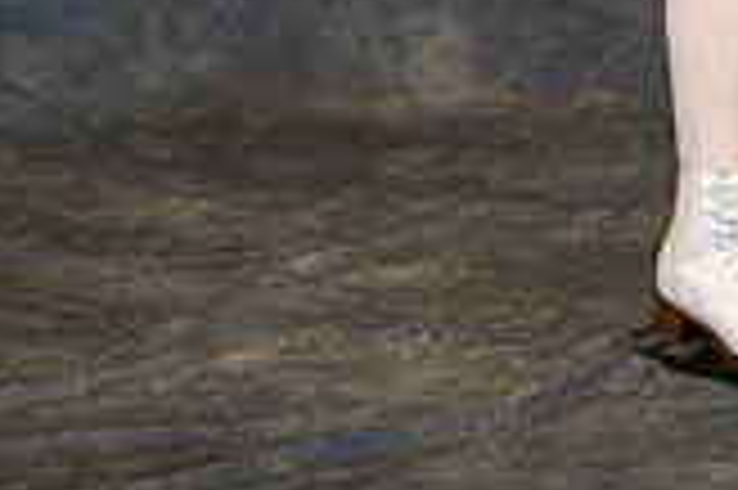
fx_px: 4772
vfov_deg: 5.8
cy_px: -463
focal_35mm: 233
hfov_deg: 8.8
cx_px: 666
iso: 640
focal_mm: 85
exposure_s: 1/160
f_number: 2.8
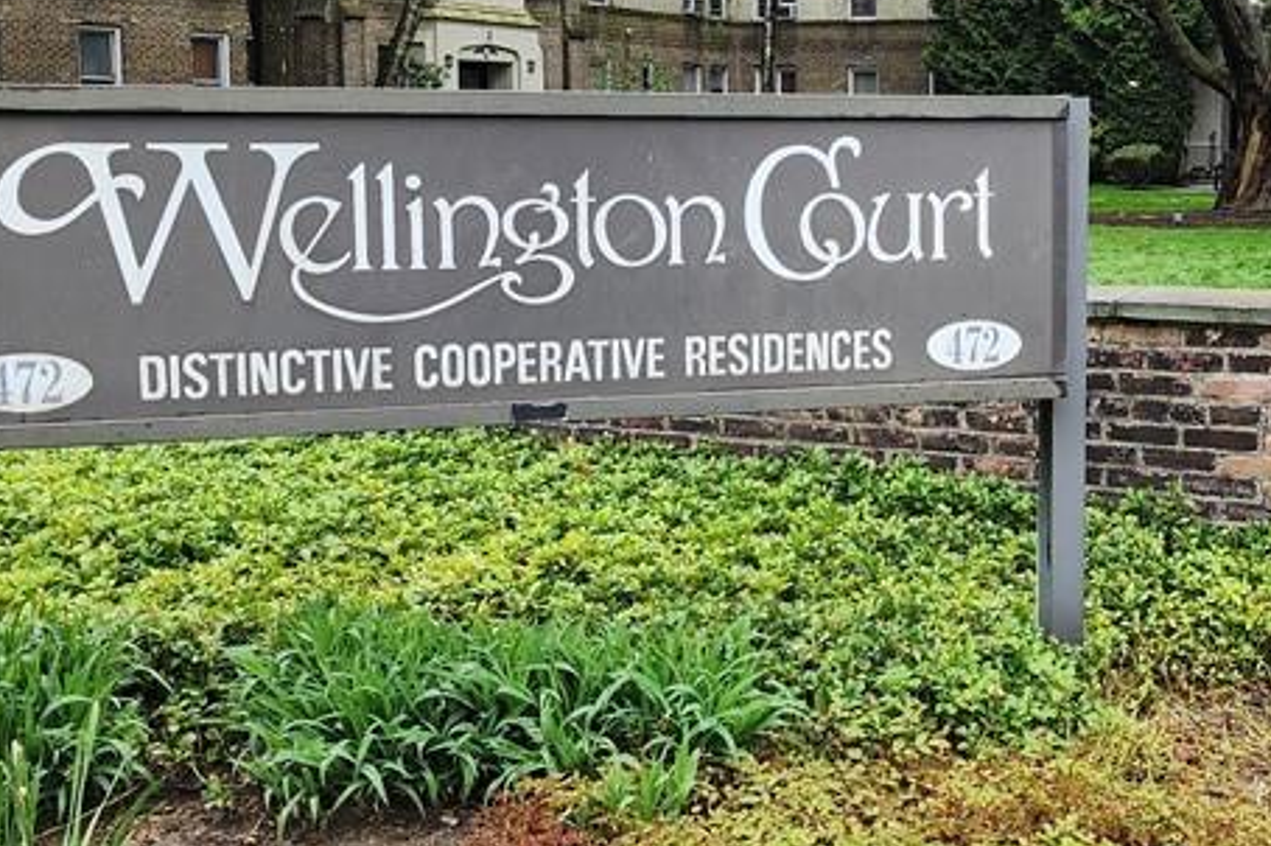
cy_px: 359
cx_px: 966
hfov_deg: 36.0
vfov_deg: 25.0
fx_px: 1905
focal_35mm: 54
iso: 40
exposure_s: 1/120
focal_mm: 6.4
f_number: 1.8
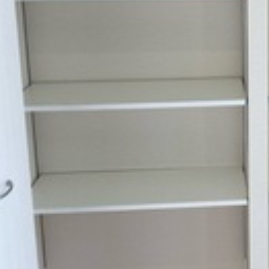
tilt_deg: -12.6
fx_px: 598
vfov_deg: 25.0
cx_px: 265
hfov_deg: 24.3
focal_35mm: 68
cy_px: 62
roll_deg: +0.6
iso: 40
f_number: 1.8
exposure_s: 1/121
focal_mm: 3.99
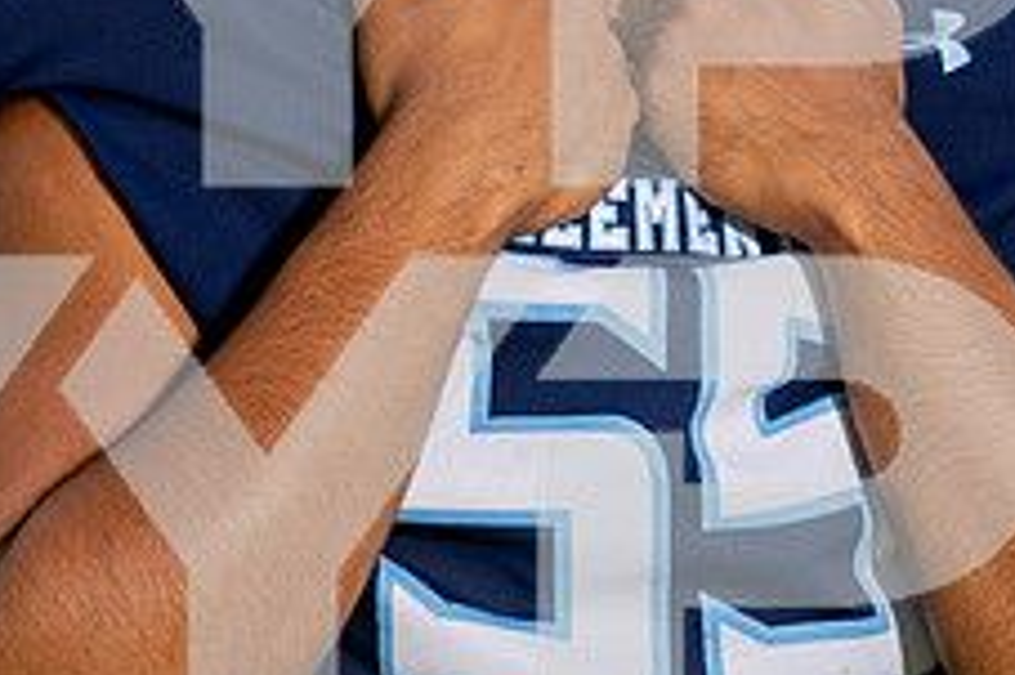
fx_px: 3747
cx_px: 465
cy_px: -47
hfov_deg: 15.4
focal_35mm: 133
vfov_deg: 10.2
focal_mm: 52
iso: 100
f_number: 7.1
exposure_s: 1/250
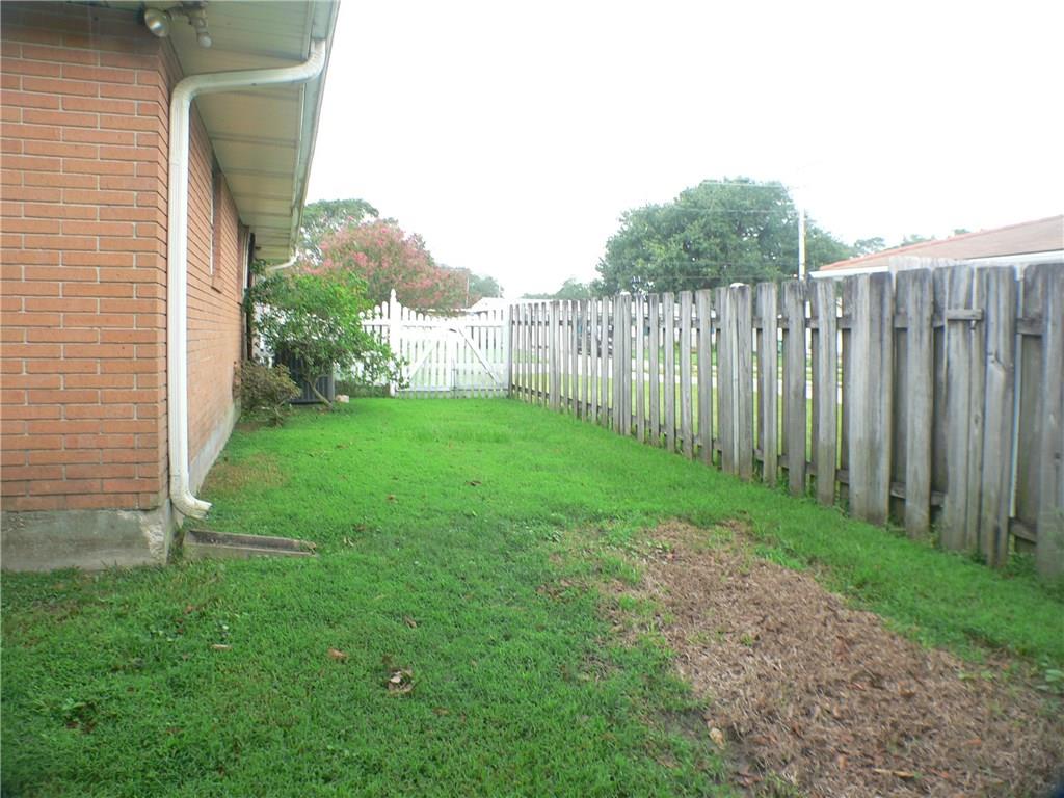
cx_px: 532
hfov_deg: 51.4
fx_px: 1107
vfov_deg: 39.7
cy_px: 399
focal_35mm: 36
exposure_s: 1/40
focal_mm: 6
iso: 80
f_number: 2.8
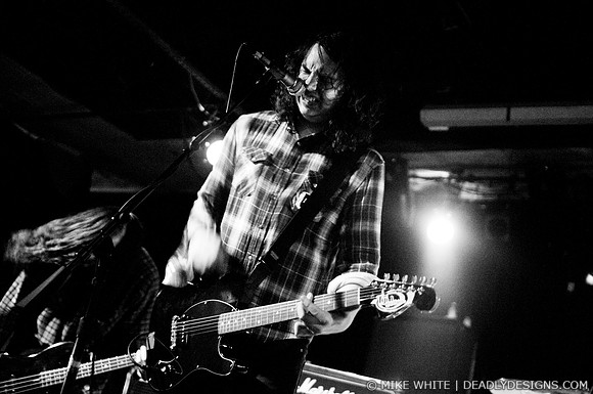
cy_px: 197
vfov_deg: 29.8
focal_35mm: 45
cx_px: 296
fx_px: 740
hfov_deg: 43.7
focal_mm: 30
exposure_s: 1/40
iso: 1000
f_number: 1.6
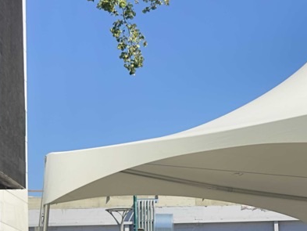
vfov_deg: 13.2
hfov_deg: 16.4
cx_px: 452
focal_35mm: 110
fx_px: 976
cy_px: 252
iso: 100
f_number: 1.78
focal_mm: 6.86
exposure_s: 1/4405
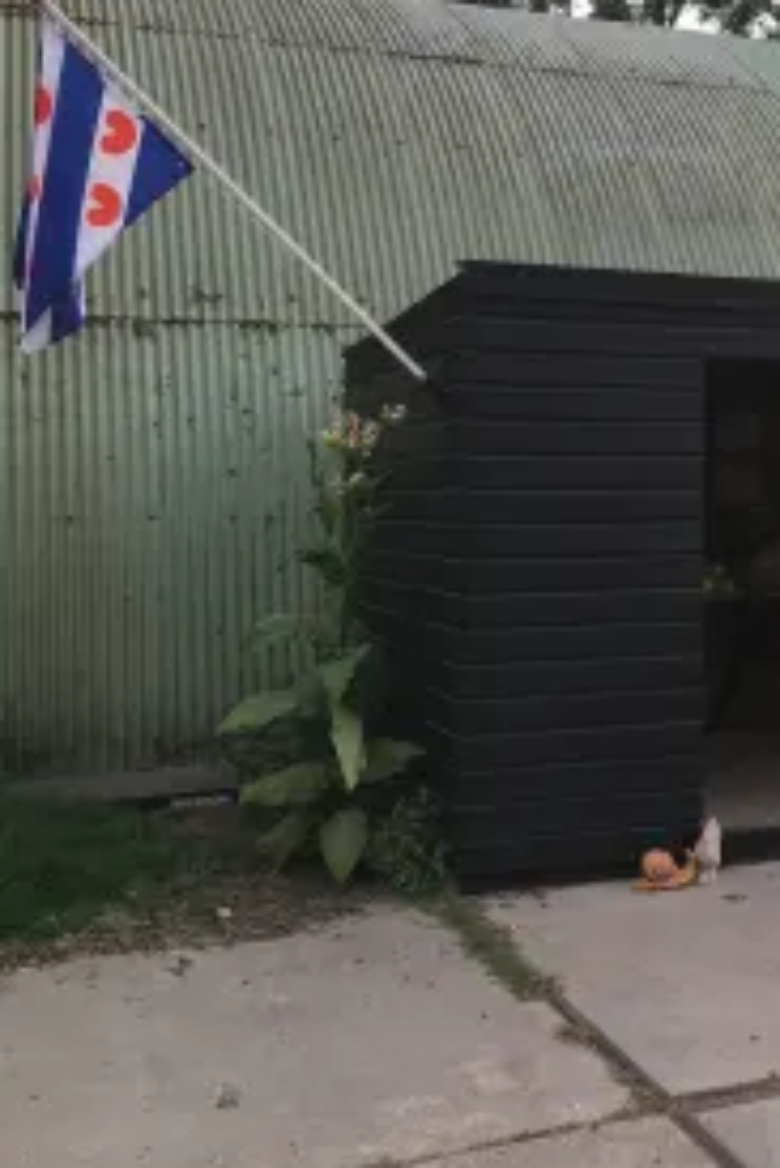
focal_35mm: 44
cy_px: 448
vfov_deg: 44.2
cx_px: 588
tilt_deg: +0.1
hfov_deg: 30.0
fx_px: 1428
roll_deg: +0.7
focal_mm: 4.15
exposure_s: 1/455
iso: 25
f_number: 2.2
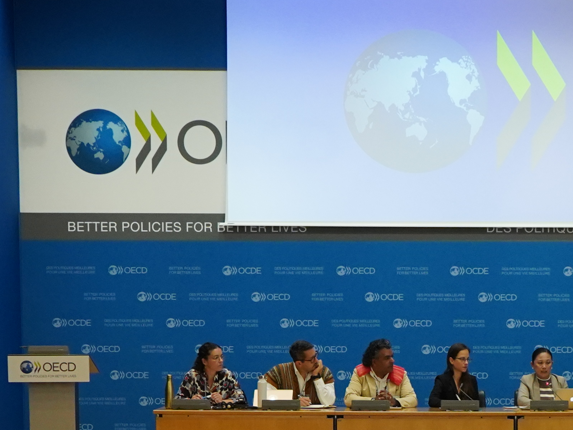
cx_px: 441
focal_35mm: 112
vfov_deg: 12.8
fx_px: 1854
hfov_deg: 17.5
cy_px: 537
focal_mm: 31
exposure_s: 1/320
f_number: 5.6
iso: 3200
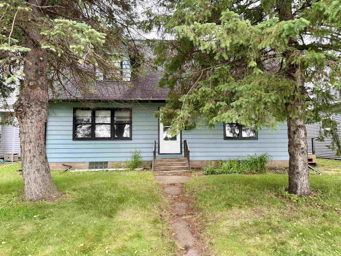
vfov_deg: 56.8
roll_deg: -1.1
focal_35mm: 24
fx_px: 236
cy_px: 128
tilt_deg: +5.4
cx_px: 170
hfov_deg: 71.6
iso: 125
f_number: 1.78
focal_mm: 6.76
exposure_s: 1/237
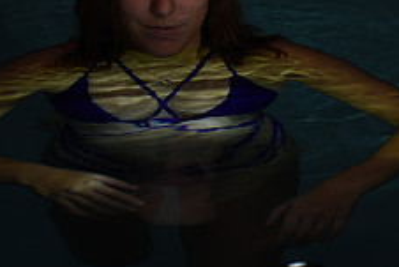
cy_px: -1
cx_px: 185
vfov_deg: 5.5
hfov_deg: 8.2
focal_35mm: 251
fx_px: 2784
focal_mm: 98
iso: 400
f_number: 2.8
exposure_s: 1/80
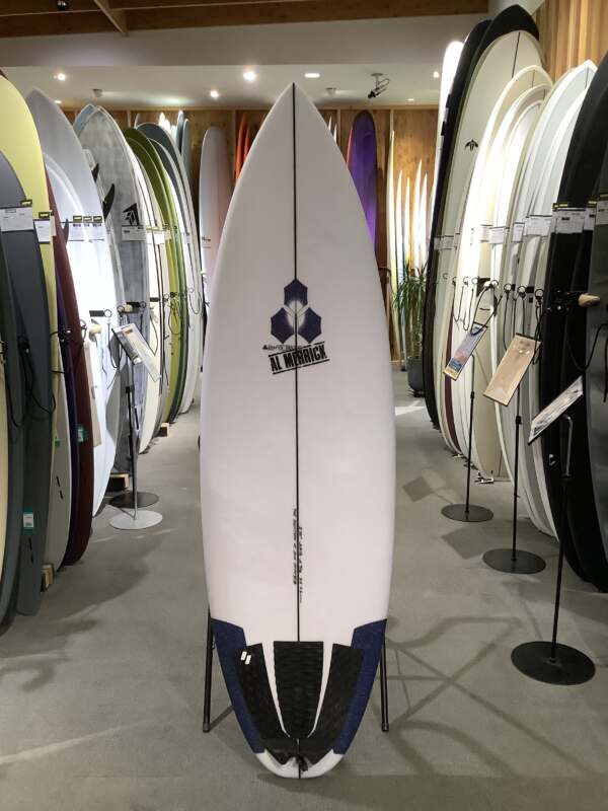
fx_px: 726
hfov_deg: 45.4
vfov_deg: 58.4
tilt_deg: -11.6
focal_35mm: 31
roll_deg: -0.1
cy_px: 406
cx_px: 304
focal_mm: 3.3
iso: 160
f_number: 2.4
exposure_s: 1/60
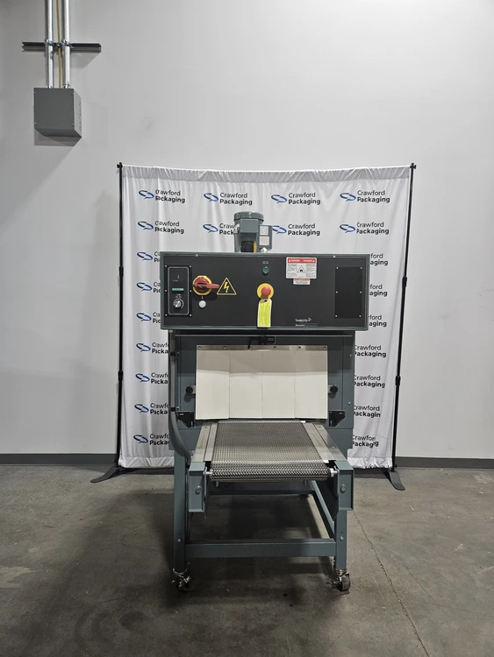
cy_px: 328
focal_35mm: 23
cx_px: 247
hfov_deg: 58.9
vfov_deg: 73.9
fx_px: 437
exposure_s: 1/170
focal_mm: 5.4
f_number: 1.8
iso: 320
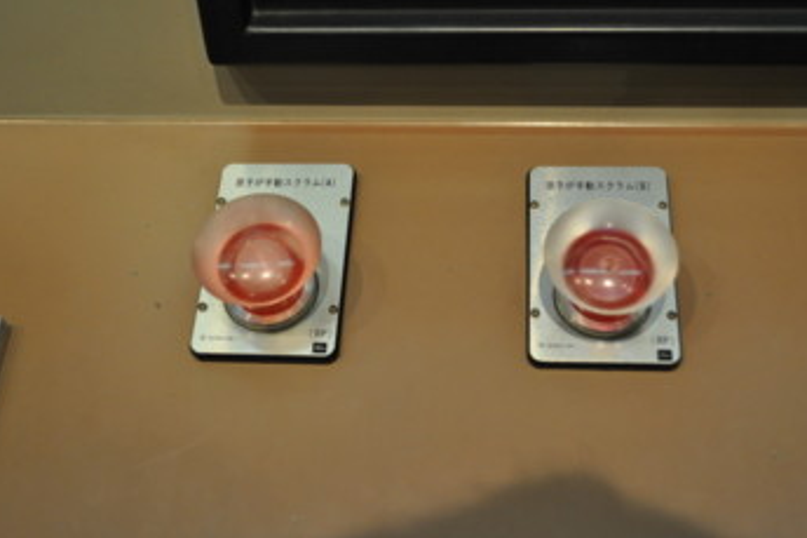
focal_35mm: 51
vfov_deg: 26.4
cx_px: 441
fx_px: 1143
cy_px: 196
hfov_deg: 38.9
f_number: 4.2
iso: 800
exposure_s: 1/60
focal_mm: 26
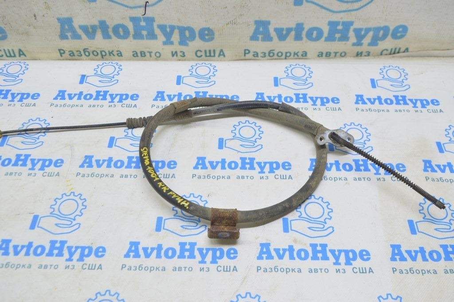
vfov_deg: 38.3
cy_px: 151
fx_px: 435
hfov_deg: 55.1
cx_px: 227
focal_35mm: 34
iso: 400
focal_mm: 23
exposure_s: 1/20
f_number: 5.6
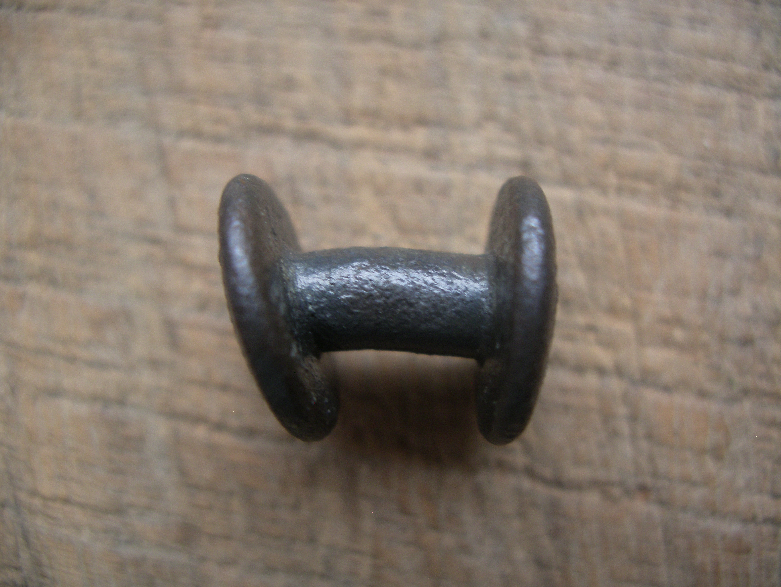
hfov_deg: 50.1
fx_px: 835
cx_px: 390
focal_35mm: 37
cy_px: 294
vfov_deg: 38.7
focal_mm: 7.8
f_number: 2.8
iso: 160
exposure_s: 1/40
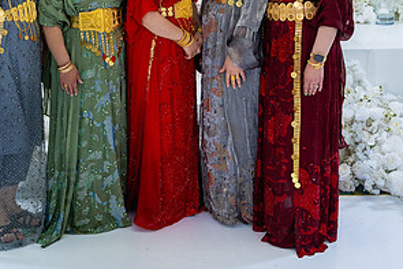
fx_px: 616
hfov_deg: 36.1
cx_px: 157
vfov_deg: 24.0
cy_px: 28
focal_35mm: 55
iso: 500
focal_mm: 28
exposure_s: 1/160
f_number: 2.8
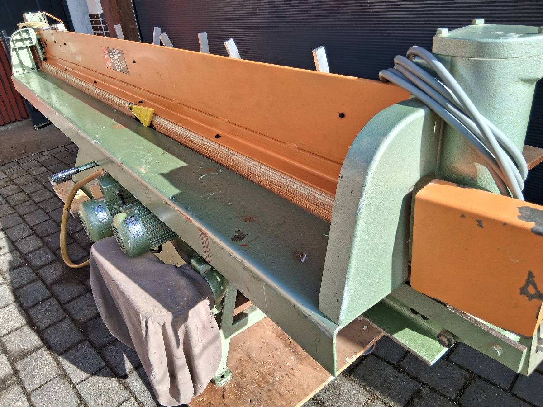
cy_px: 204
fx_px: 408
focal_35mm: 26
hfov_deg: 67.3
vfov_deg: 53.1
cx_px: 272
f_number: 1.8
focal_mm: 3.98
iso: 25
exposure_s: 1/329
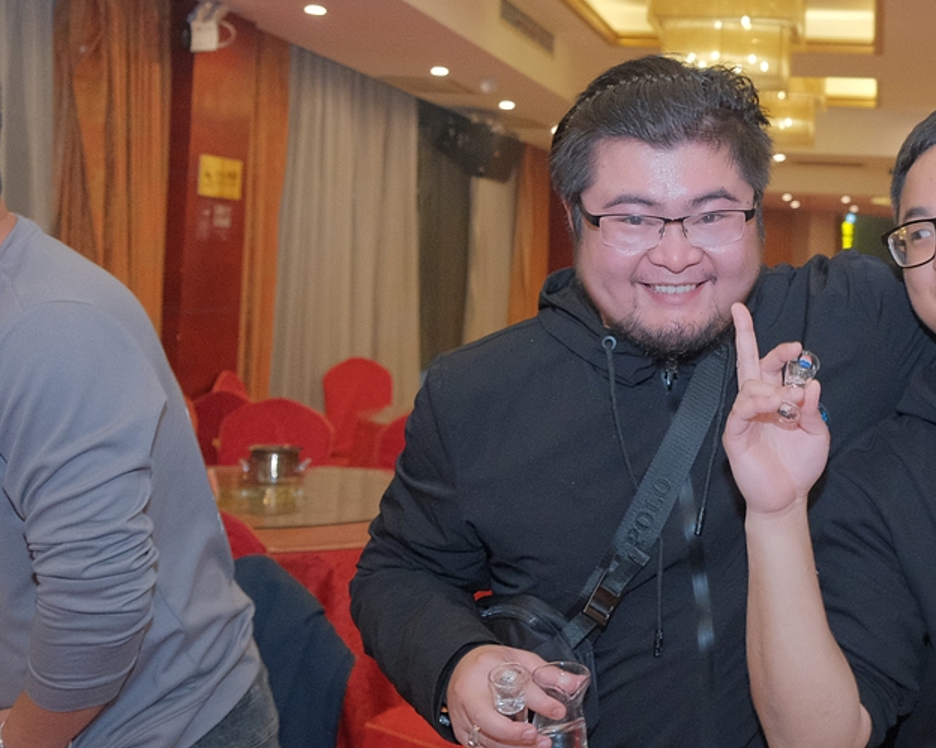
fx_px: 1440
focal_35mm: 52
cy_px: 236
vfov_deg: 28.9
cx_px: 852
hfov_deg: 33.9
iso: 4000
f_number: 3.6
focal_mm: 18
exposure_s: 1/125
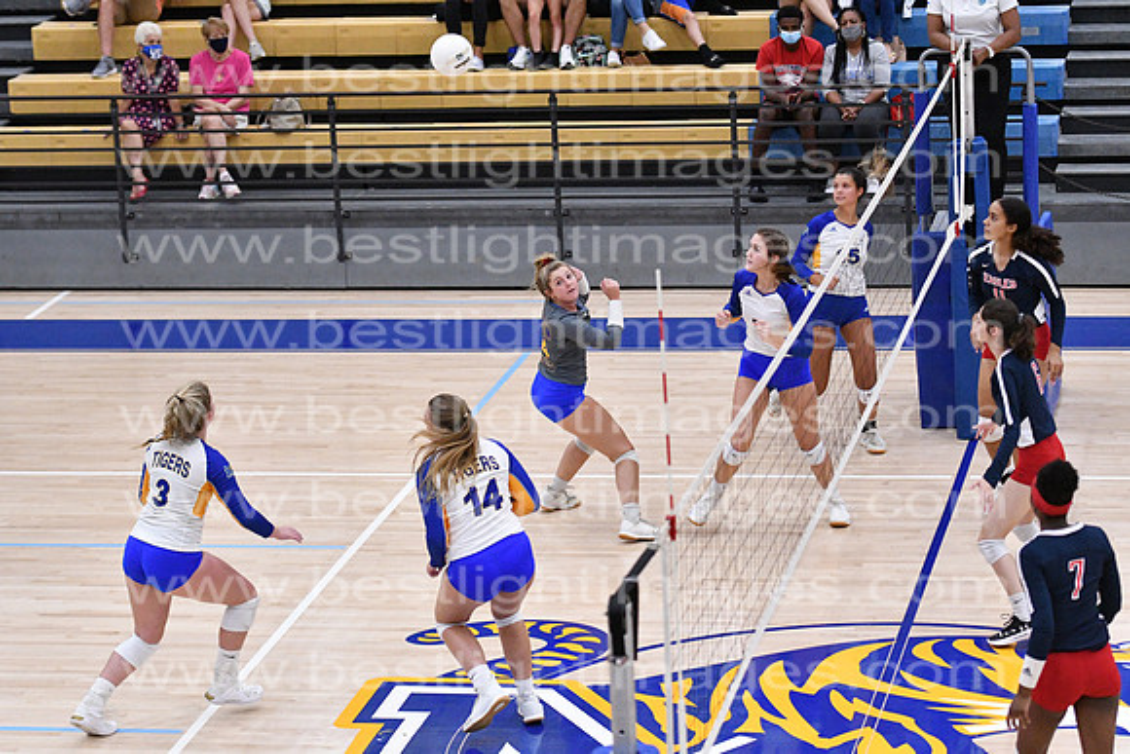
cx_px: 565
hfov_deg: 16.6
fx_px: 3862
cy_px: 377
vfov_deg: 11.2
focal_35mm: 123
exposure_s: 1/1000
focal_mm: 82
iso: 6400
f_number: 3.2
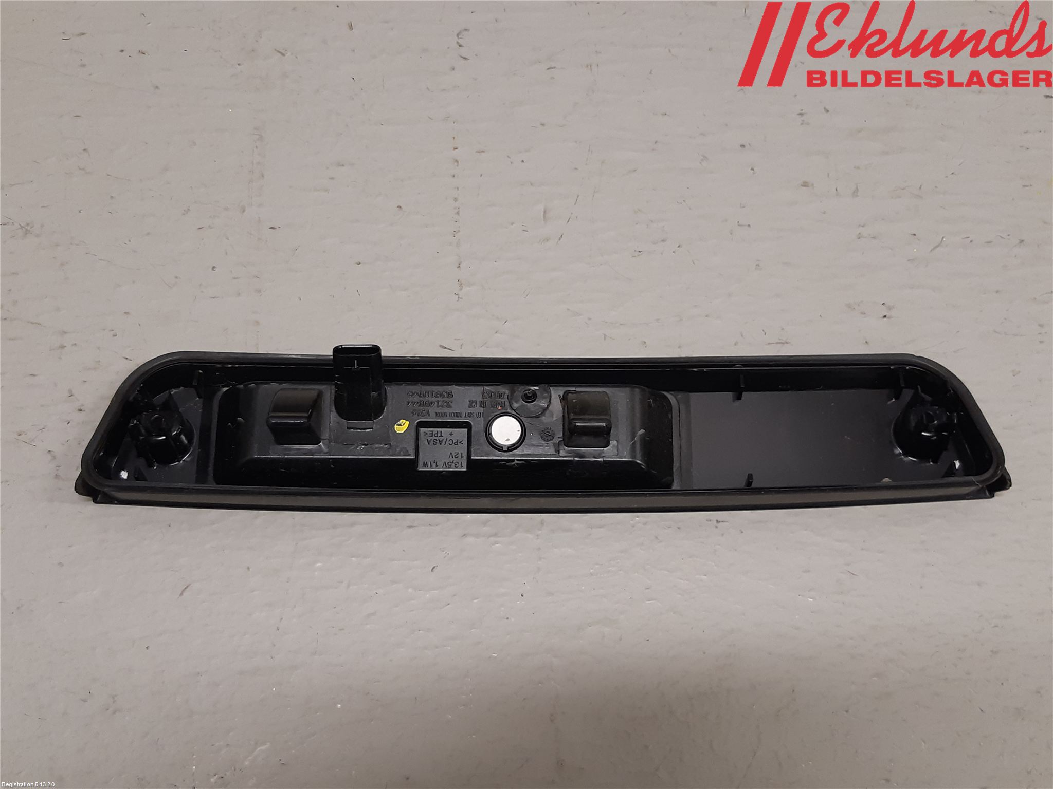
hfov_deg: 67.3
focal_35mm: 26
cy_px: 394
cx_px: 526
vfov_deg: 53.1
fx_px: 791
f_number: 1.7
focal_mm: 3.93
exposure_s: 1/50
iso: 100
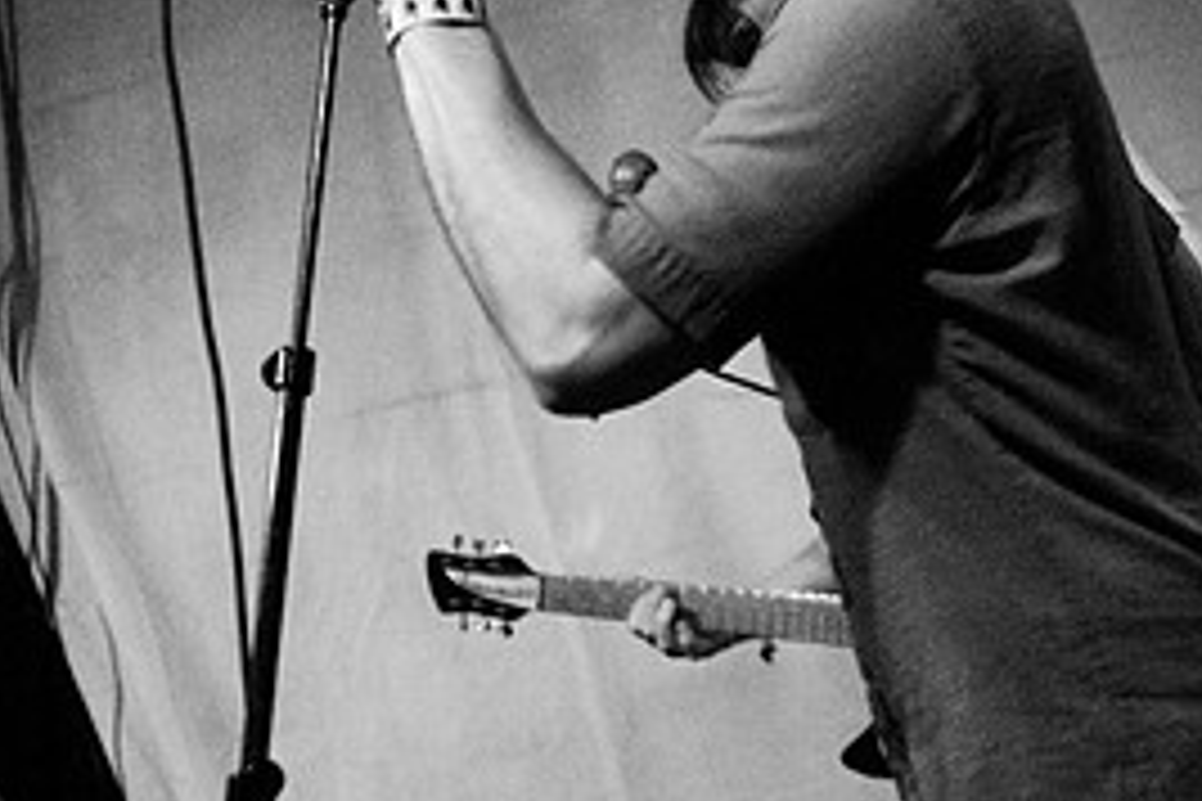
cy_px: 387
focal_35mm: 101
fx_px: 3372
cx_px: 633
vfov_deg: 13.6
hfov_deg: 20.2
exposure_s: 1/50
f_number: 2.8
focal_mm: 40
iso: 1250
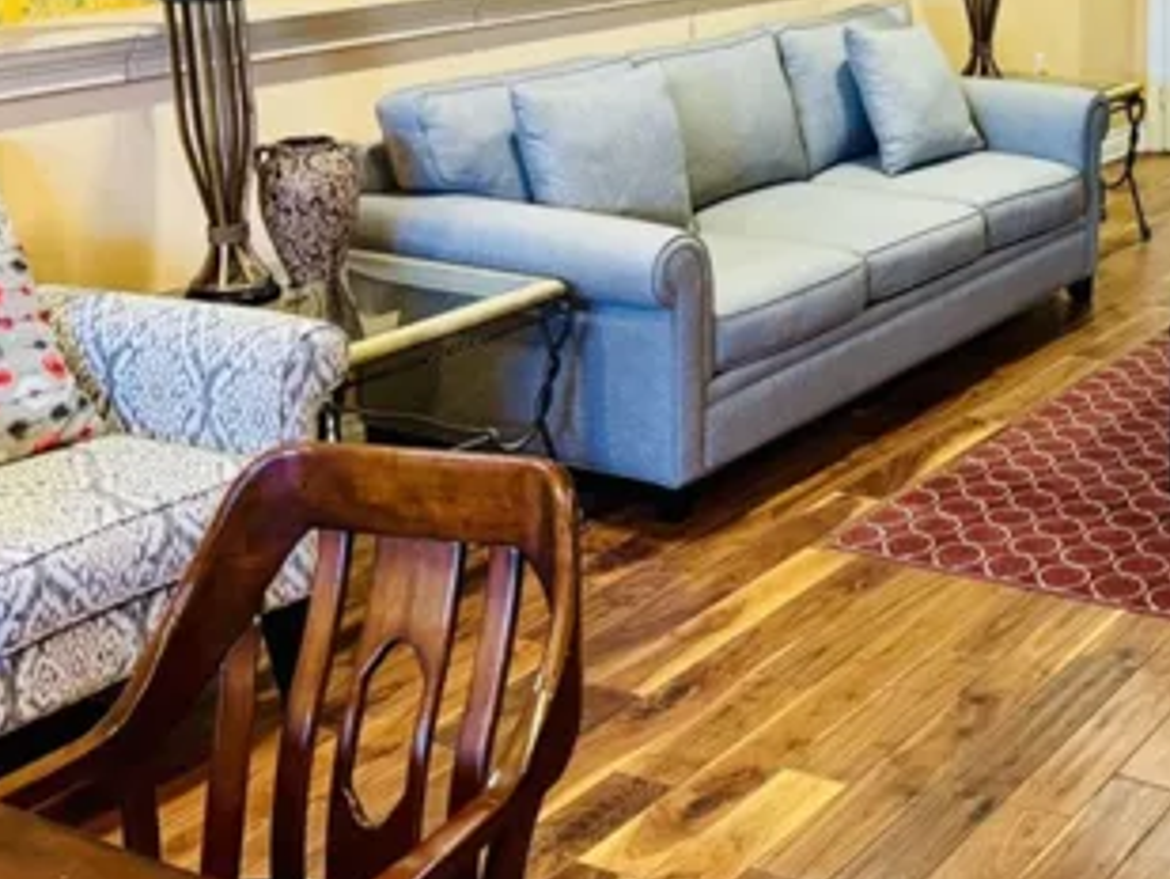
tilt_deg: -10.3
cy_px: 99
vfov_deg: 24.6
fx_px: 1961
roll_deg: -0.5
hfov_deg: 31.2
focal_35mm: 58
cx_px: 1115
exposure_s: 1/60
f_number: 1.78
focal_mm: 6.76
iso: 500
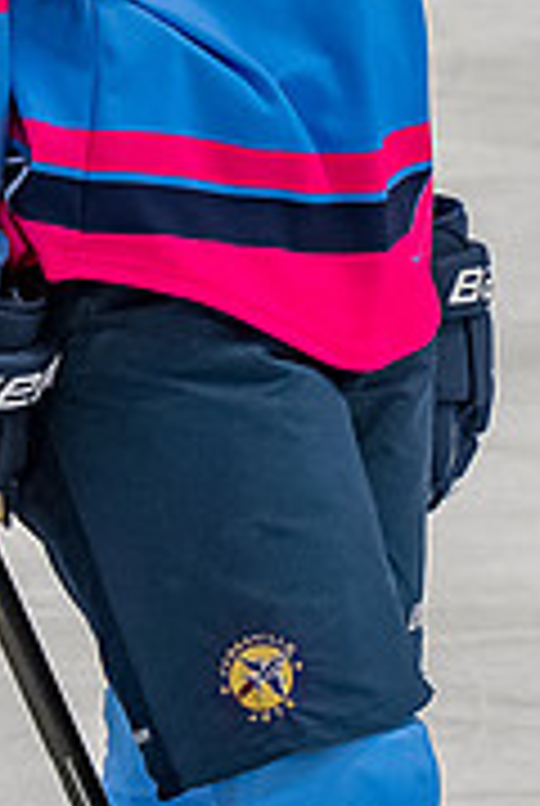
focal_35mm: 605
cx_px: 368
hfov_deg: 2.3
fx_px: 13559
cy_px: -334
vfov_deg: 3.4
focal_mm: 92
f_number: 3.5
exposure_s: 1/800
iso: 2500
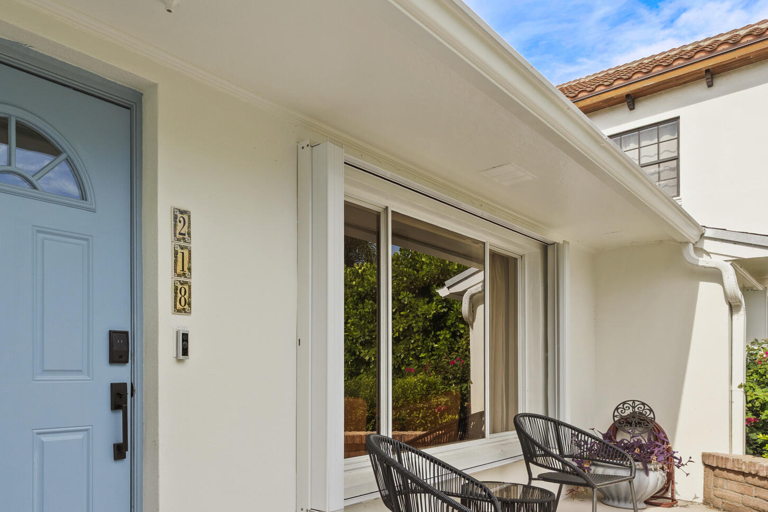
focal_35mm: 24
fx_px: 512
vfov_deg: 51.4
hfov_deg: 70.6
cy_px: 368
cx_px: 230
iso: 250
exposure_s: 1/250
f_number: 9
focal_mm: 14
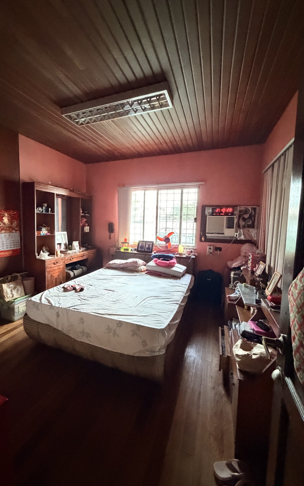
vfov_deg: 101.5
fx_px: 199
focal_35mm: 15
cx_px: 132
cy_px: 242
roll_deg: -1.8
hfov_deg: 74.4
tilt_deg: -4.1
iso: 1250
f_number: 2.2
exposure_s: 1/60
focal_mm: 2.22
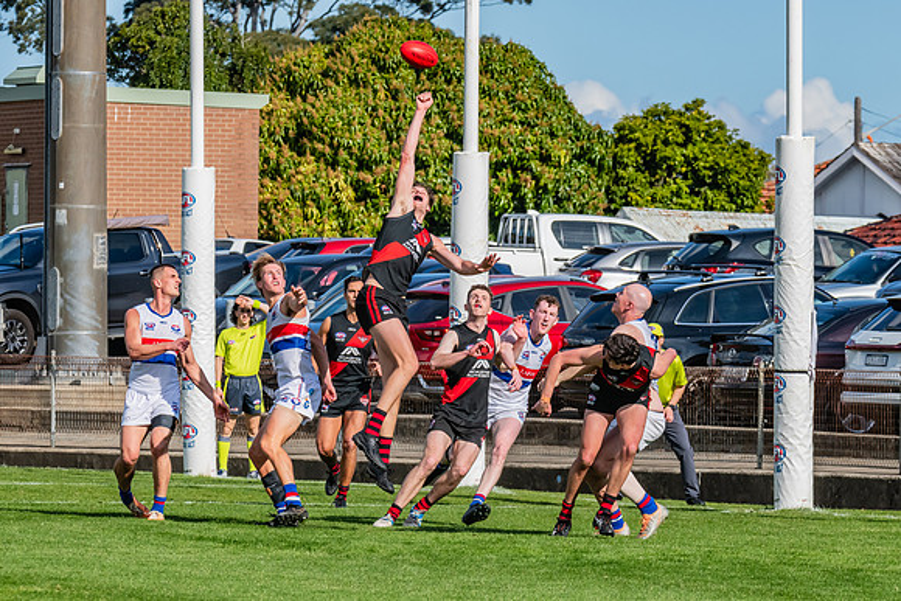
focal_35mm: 306
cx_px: 476
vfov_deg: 4.5
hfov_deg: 6.7
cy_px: 302
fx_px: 7657
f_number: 13
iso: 800
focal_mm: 240
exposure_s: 1/1600
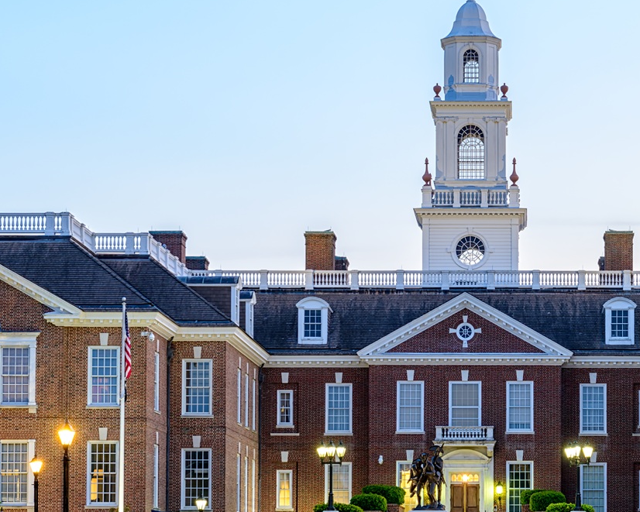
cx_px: 472
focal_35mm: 112
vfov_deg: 13.8
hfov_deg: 17.1
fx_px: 2122
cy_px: 254
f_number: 11
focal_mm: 58
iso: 100
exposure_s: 5
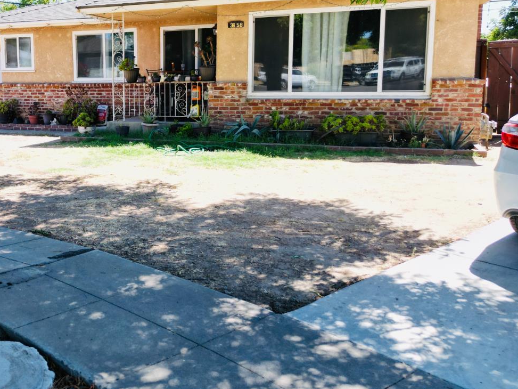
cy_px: 142
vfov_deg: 38.4
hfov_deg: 48.1
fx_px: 554
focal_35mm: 37
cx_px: 124
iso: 110
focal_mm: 6.72
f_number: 1.7
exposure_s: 1/1000
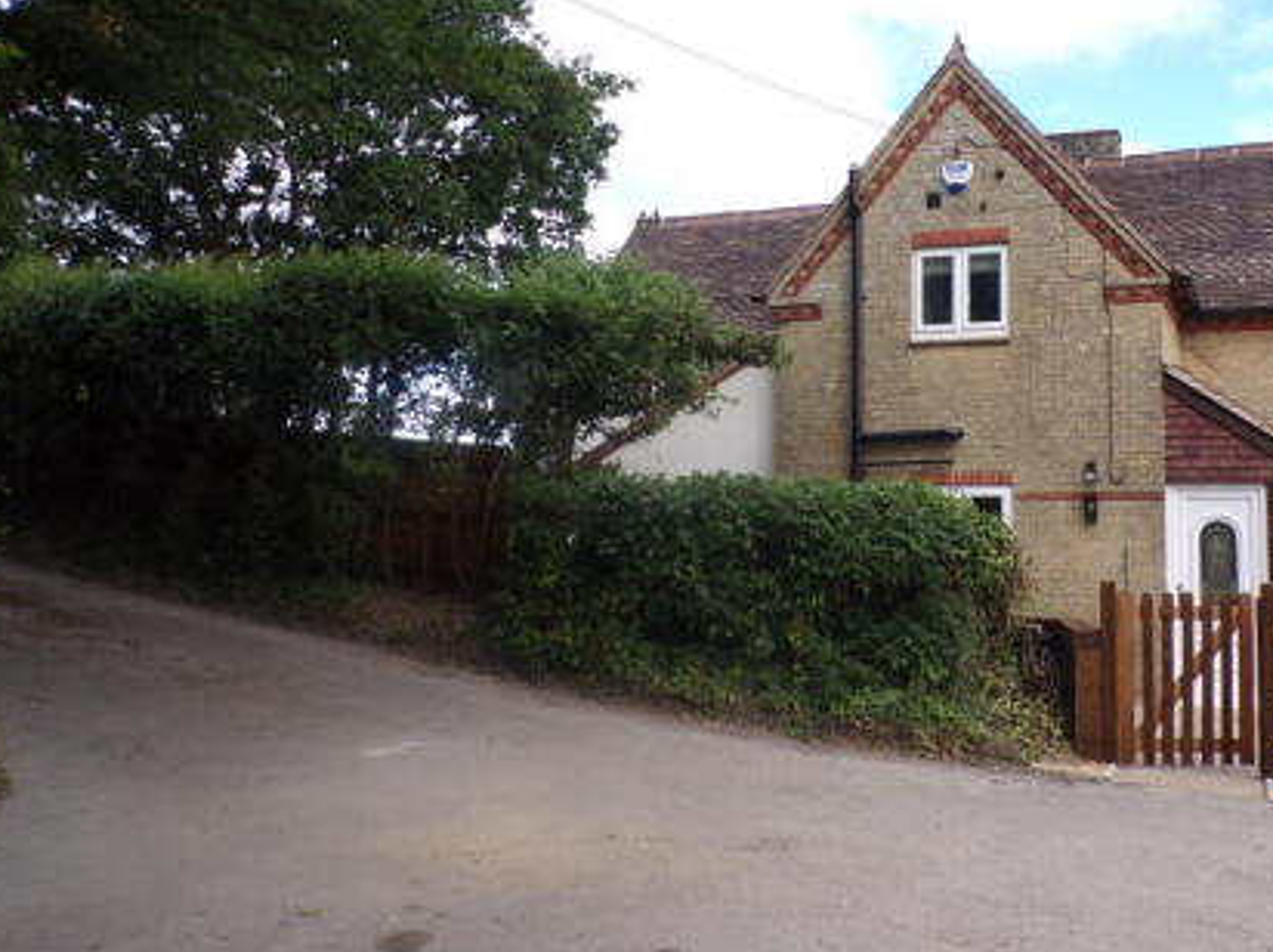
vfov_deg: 41.6
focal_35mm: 34
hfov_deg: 52.6
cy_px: 397
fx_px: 1249
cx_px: 882
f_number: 5.8
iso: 80
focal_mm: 4.3
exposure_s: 1/125
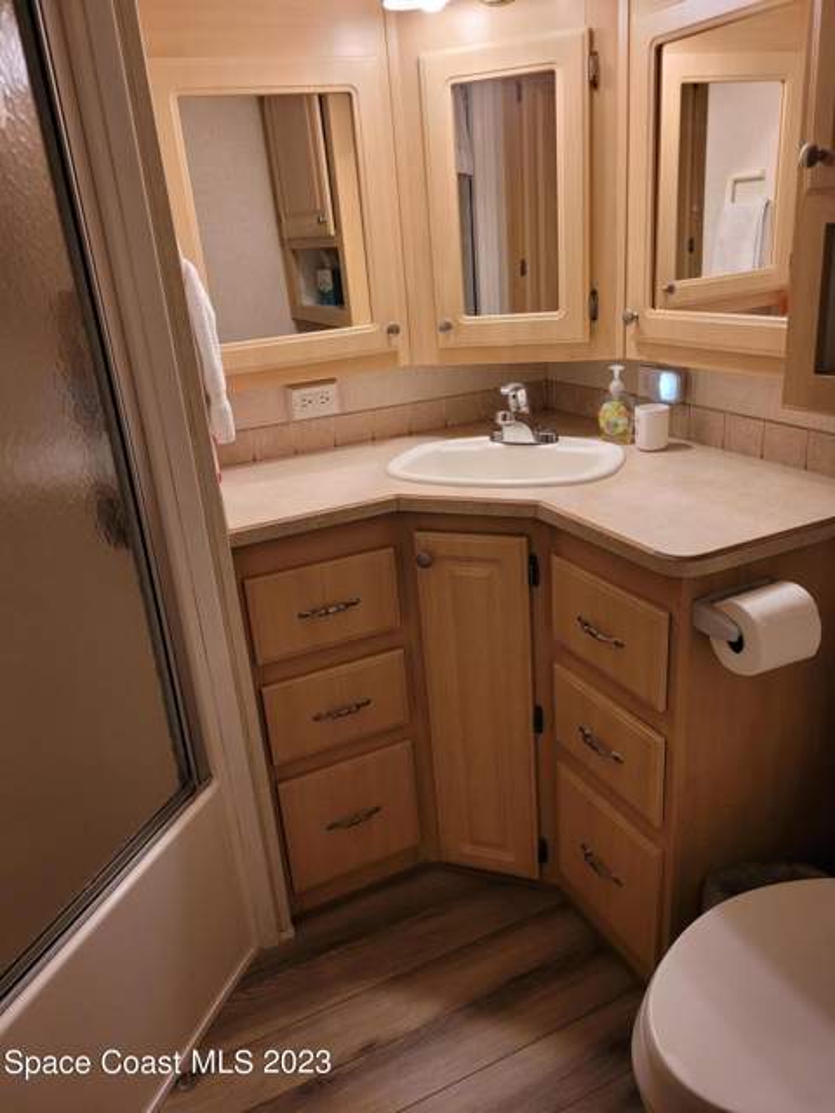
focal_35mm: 26
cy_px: 556
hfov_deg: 53.1
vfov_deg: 67.3
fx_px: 836
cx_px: 418
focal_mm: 5.4
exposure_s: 1/60
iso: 200
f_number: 1.8
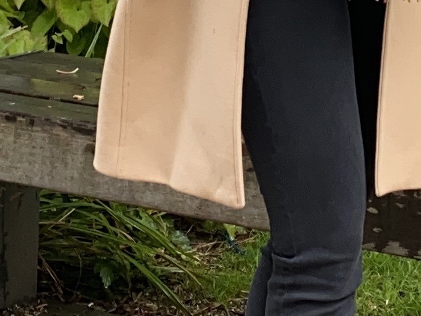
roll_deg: -0.6
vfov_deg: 8.4
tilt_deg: +1.9
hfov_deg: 11.9
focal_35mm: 166
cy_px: -375
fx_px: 2019
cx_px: 245
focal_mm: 4.25
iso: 32
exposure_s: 1/180
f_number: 1.8
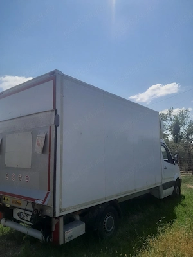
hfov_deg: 51.4
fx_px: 201
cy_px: 128
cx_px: 96
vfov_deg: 65.3
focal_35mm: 27
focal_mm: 4
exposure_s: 1/833
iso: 40
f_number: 1.8
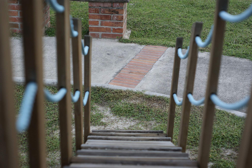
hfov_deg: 27.0
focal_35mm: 75
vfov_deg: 18.2
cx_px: 126
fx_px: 525
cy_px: 84
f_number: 2.8
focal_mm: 50
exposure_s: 1/125
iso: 100
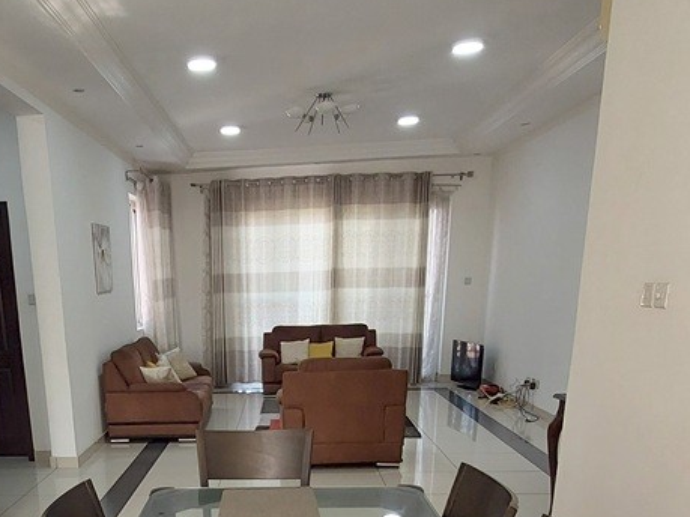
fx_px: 678
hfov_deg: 52.0
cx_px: 185
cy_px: 535
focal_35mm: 34
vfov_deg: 36.8
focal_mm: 1.74
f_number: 2.2
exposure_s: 1/50
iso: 64
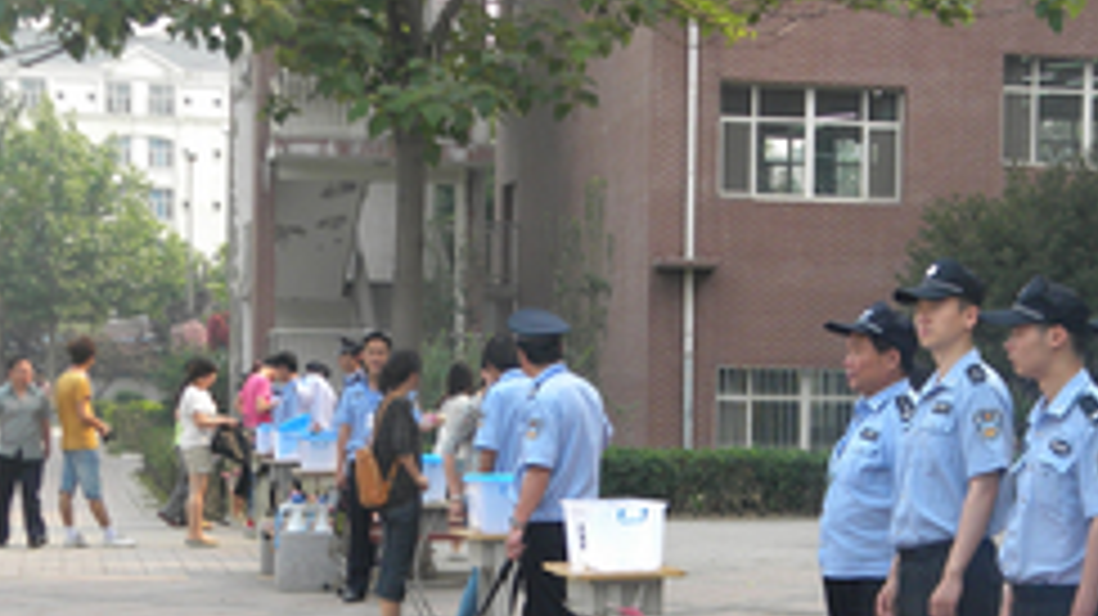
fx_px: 2561
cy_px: 492
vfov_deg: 13.7
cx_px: 756
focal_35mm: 88
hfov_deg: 24.1
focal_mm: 8.6
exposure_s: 1/175
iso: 80
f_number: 3.9
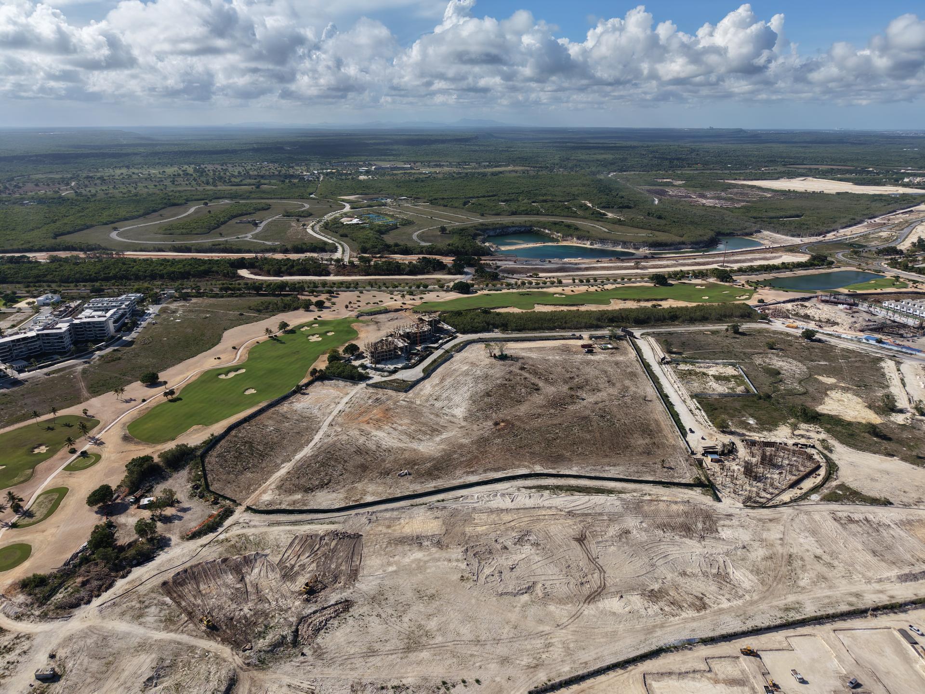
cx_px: 462
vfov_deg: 56.8
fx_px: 641
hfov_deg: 71.6
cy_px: 347
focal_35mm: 24
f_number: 1.8
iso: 150
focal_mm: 8.67
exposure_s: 1/200
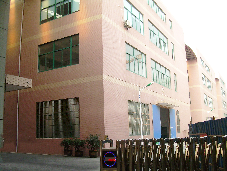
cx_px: 114
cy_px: 86
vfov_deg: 37.7
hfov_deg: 49.0
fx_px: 249
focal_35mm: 38
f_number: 4.6
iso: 50
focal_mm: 6.3
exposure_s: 1/193
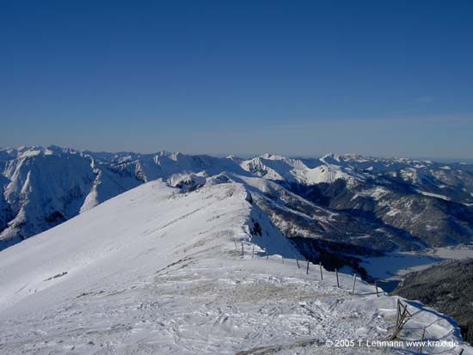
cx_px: 236
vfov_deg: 36.8
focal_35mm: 39
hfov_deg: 47.8
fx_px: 533
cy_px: 178
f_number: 4.7
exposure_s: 1/1250
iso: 100
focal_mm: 8
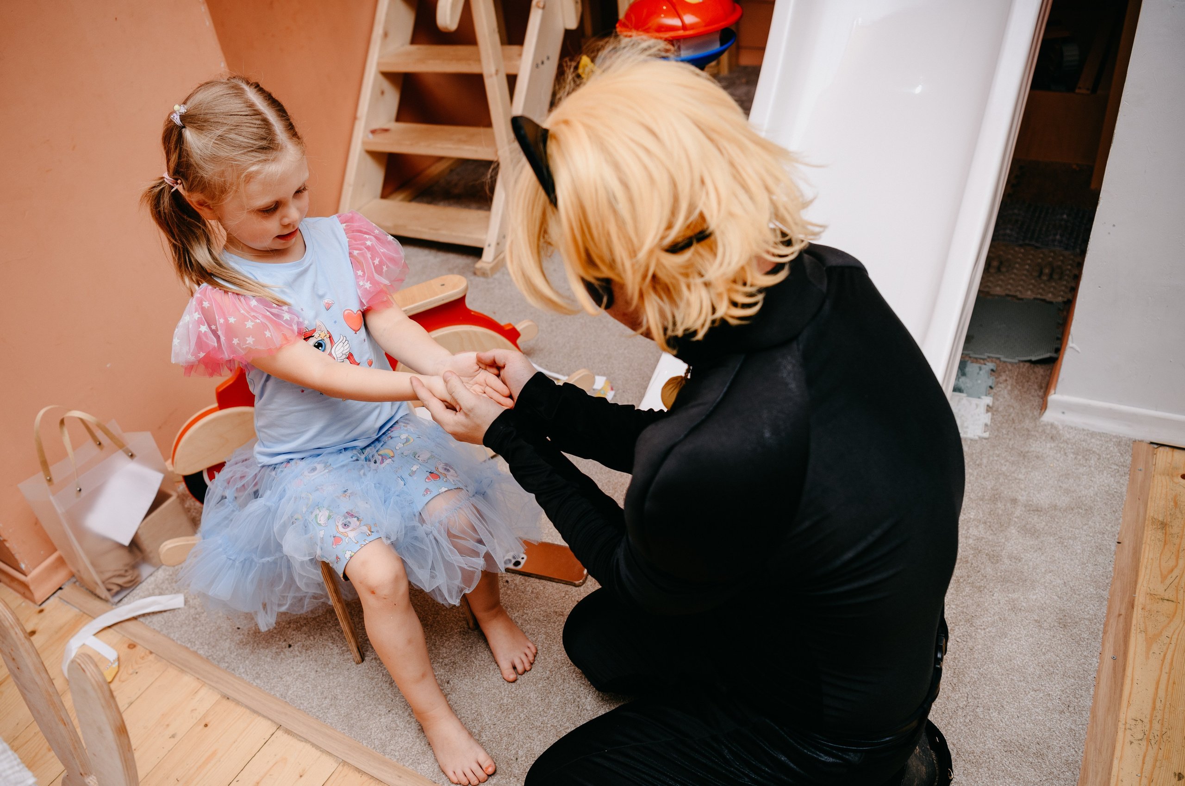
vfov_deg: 44.1
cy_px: 431
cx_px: 539
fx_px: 969
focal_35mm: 29
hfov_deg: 62.8
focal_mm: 27
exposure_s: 1/160
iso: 160
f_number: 3.2
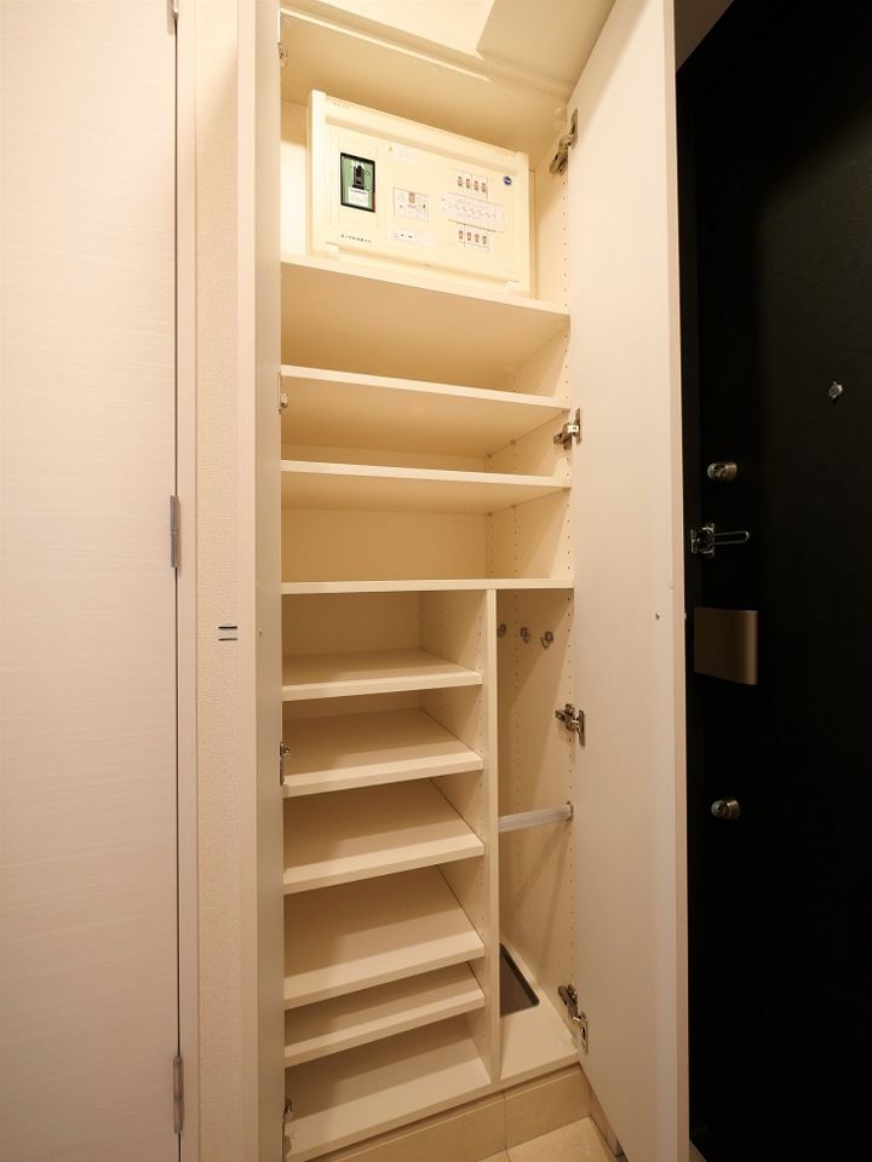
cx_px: 436
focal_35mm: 14
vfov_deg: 102.1
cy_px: 581
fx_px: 470
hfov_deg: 85.7
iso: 640
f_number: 4
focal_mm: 7
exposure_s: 1/25
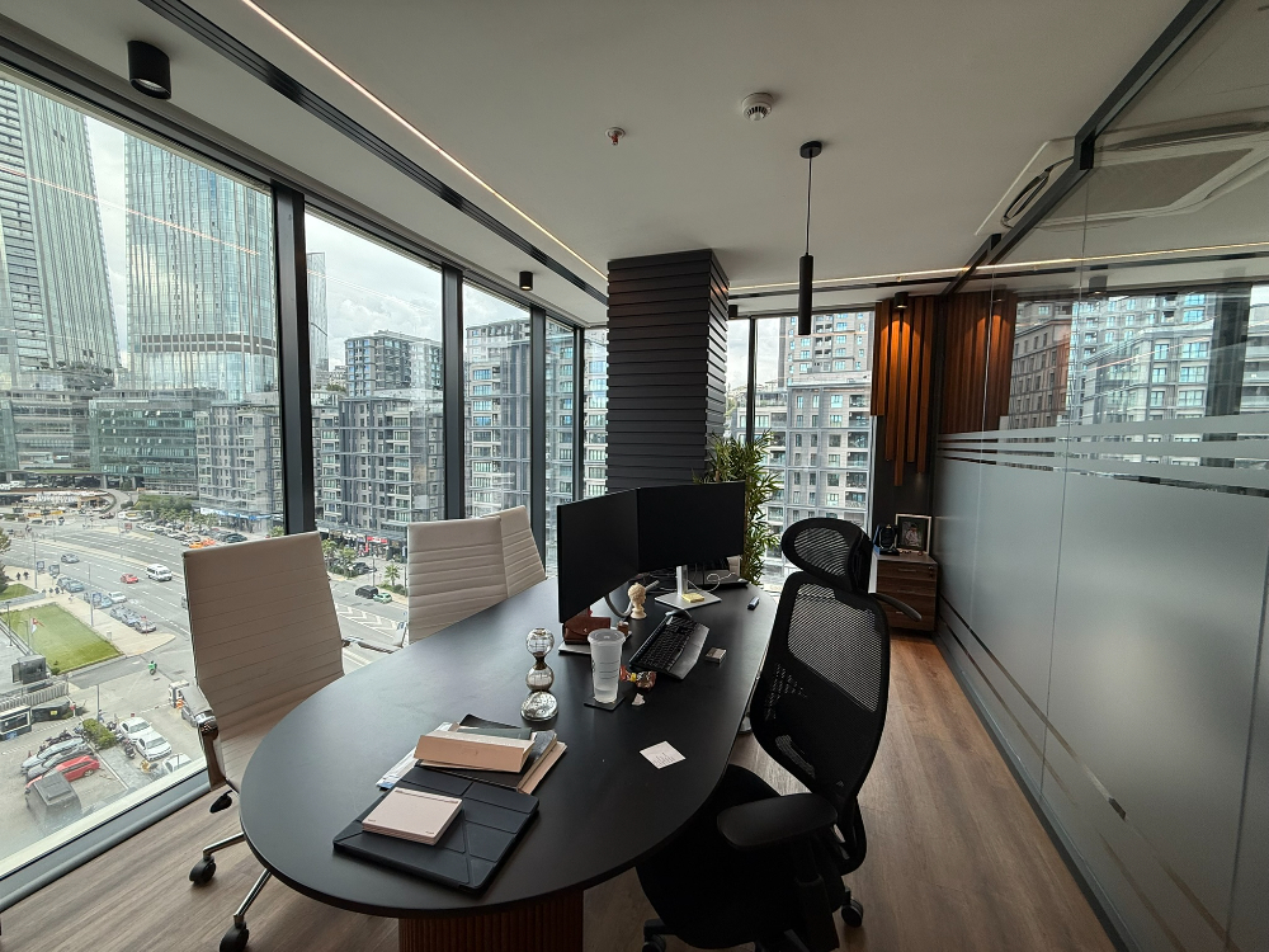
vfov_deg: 85.7
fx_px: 513
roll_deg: -0.8
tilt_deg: -3.2
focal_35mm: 14
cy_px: 476
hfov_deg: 102.1
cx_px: 634
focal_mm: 2.22
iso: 64
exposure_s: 1/166
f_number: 2.2
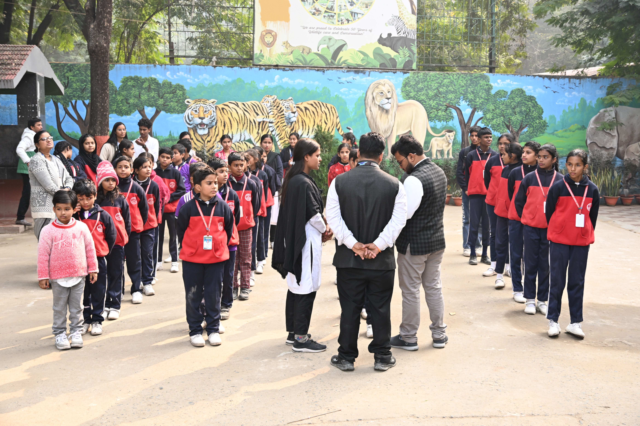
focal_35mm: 40
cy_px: 213
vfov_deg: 33.0
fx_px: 720
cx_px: 320
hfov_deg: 47.9
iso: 160
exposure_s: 1/100
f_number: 4.5
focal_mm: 27
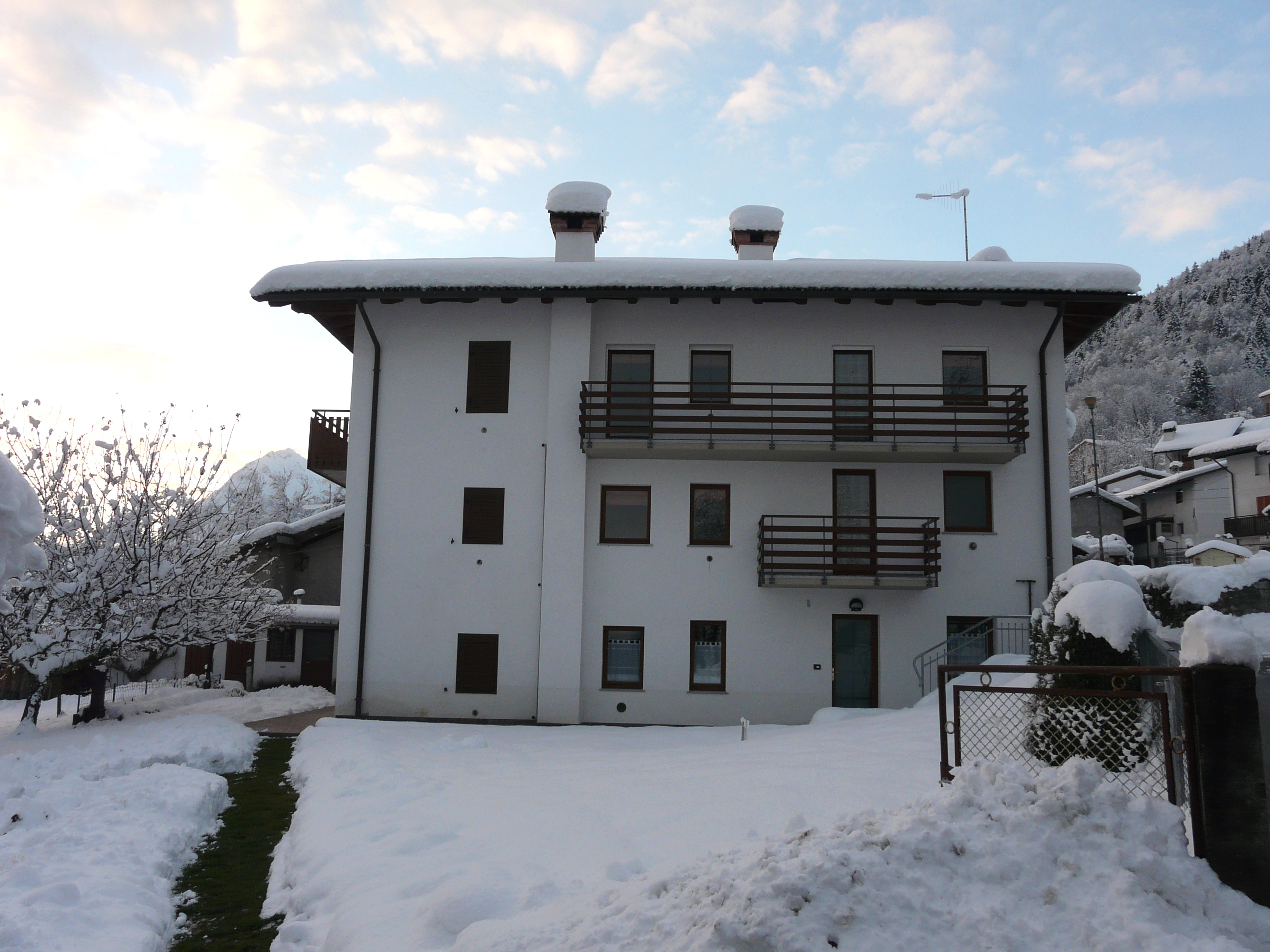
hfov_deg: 61.7
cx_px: 635
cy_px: 476
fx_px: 1064
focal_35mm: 29
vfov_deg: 48.2
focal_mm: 4.7
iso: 100
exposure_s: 1/125
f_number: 4
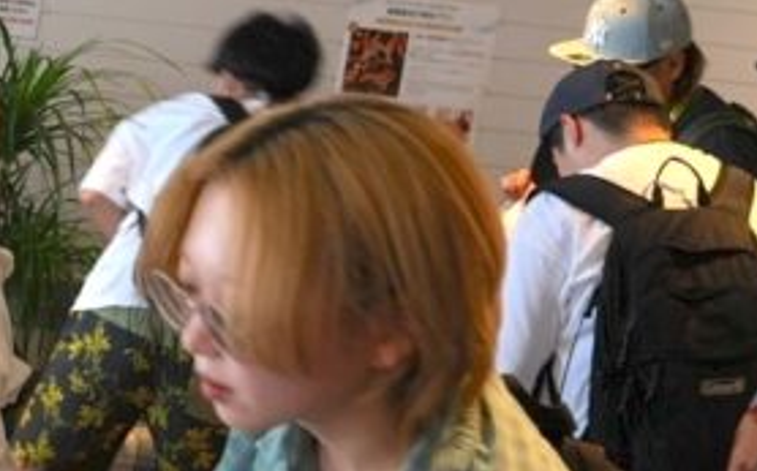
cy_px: 444
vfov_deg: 11.9
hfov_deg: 16.3
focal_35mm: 109
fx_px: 2246
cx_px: -572
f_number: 6.3
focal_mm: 29
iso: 320
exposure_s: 1/40
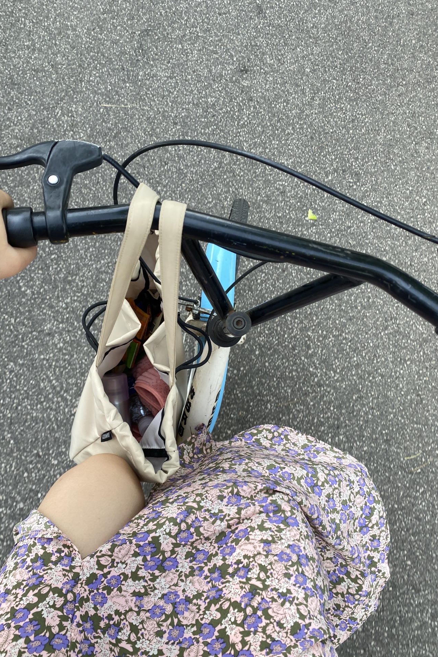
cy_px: 335
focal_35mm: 28
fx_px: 511
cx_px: 197
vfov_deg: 65.5
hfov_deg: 46.3
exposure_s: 1/623
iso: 32
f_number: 1.8
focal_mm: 4.25
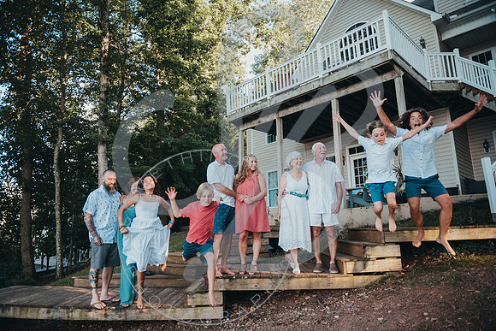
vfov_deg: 52.5
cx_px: 246
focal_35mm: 24
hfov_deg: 72.9
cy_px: 166
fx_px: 336
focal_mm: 24
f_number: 2.8
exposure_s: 1/125
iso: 100
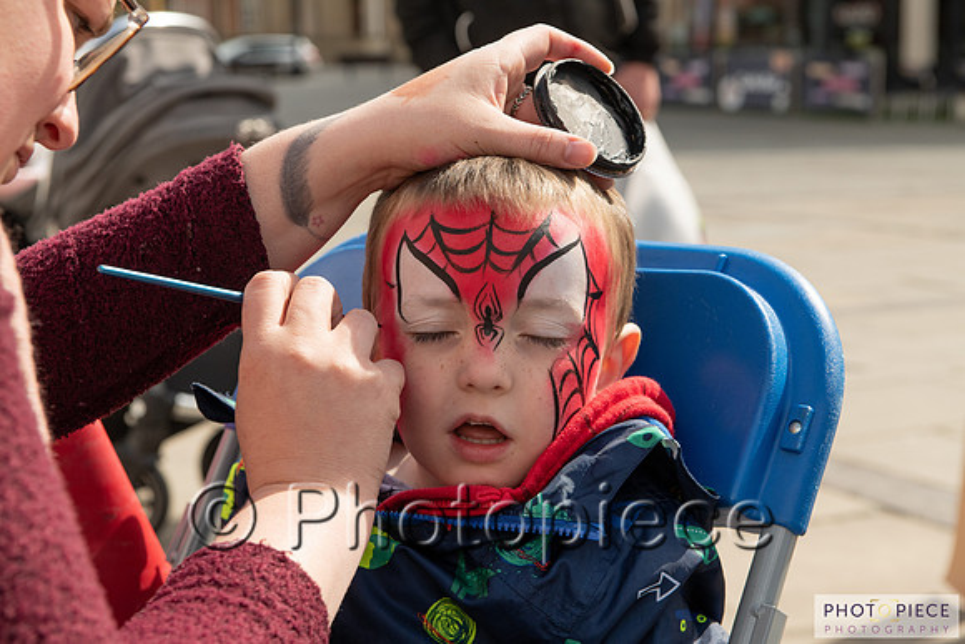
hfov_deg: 28.8
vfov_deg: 19.5
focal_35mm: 70
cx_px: 482
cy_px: 322
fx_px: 1877
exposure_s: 1/800
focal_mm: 70
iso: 450
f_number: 7.1
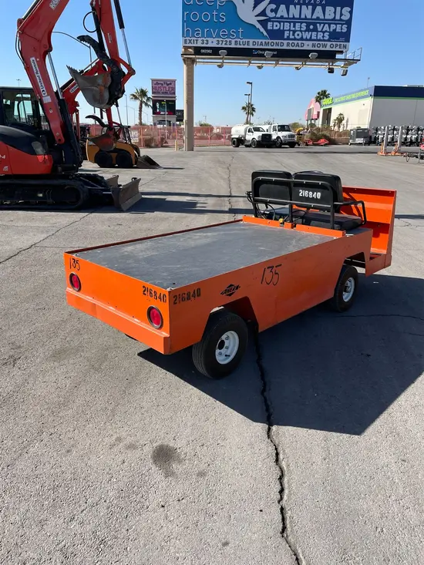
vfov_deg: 67.3
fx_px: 424
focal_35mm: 26
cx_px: 212
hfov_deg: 53.1
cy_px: 282
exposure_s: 1/3509
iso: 50
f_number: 1.6
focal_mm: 4.2
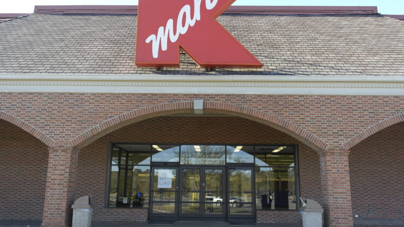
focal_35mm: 32
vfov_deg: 36.7
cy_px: 107
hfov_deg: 61.0
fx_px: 343
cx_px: 204
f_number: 4.5
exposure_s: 1/125
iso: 100
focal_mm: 20
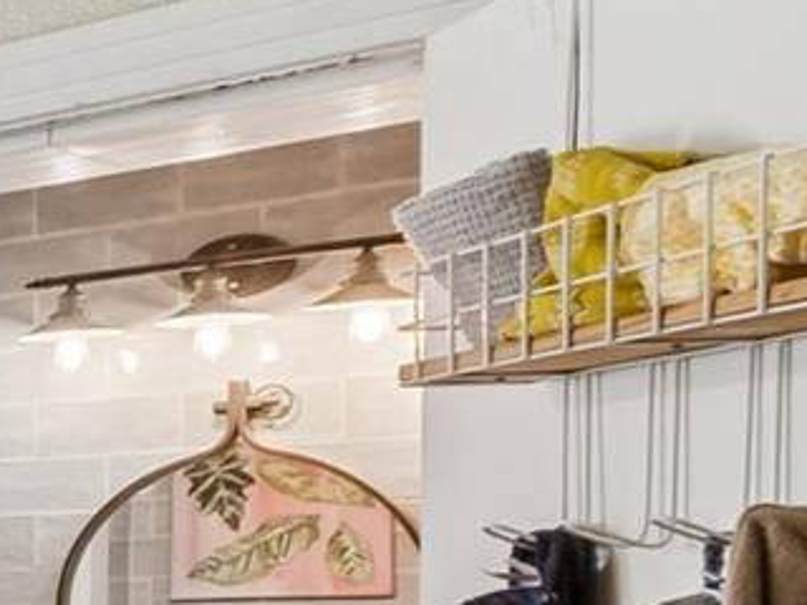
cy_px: 648
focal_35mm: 72
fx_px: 1679
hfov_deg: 14.9
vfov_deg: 19.6
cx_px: -1160
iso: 100
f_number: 7.1
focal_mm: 10
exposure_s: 1/6
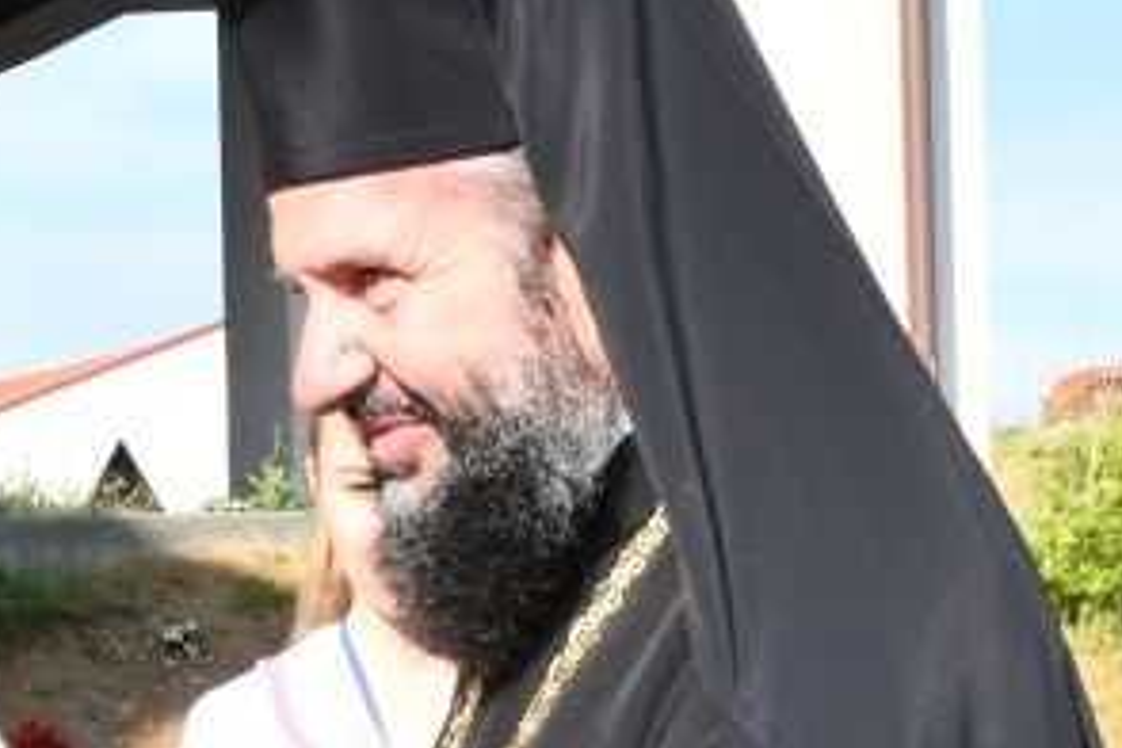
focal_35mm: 94
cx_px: 336
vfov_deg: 14.2
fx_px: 2929
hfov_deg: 21.6
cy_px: 834
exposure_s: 1/250
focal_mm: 18
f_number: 22
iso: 1250
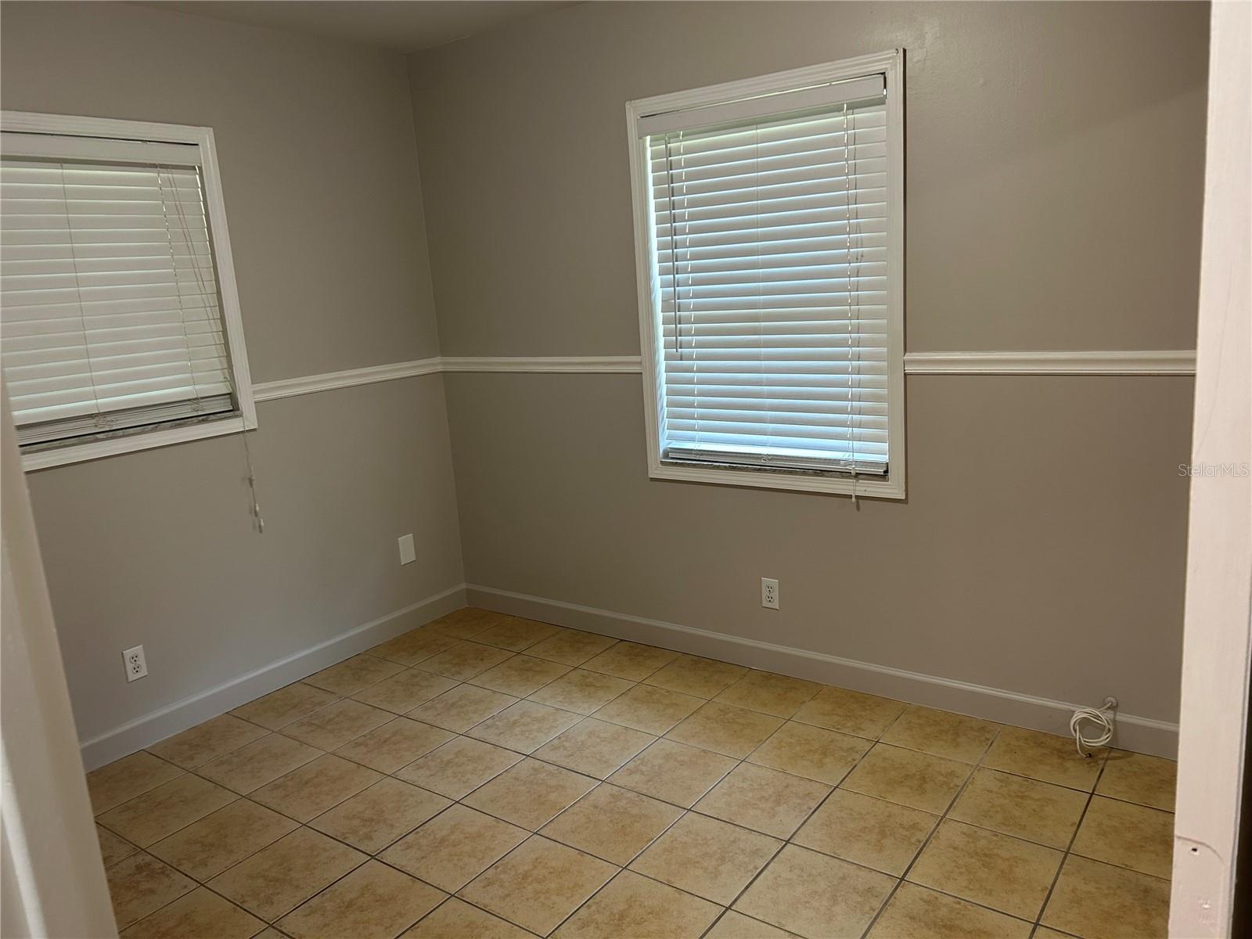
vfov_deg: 53.1
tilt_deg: -10.9
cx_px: 626
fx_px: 940
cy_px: 470
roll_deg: +4.8
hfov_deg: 67.3
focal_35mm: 26
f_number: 1.5
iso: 125
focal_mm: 5.7
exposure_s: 1/60
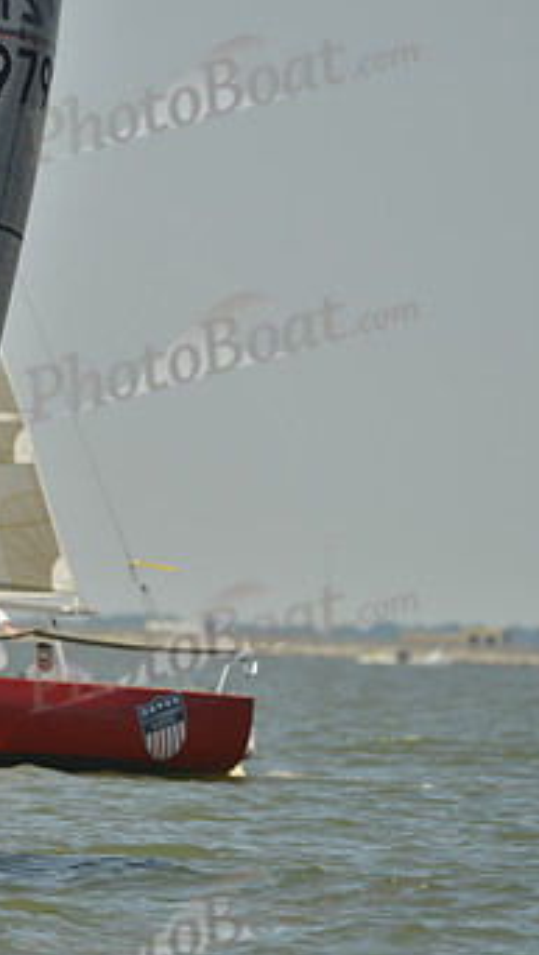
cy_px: 535
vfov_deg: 3.0
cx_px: -117
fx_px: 17995
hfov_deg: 1.7
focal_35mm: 710
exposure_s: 1/1600
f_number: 5.6
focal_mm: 400
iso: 200
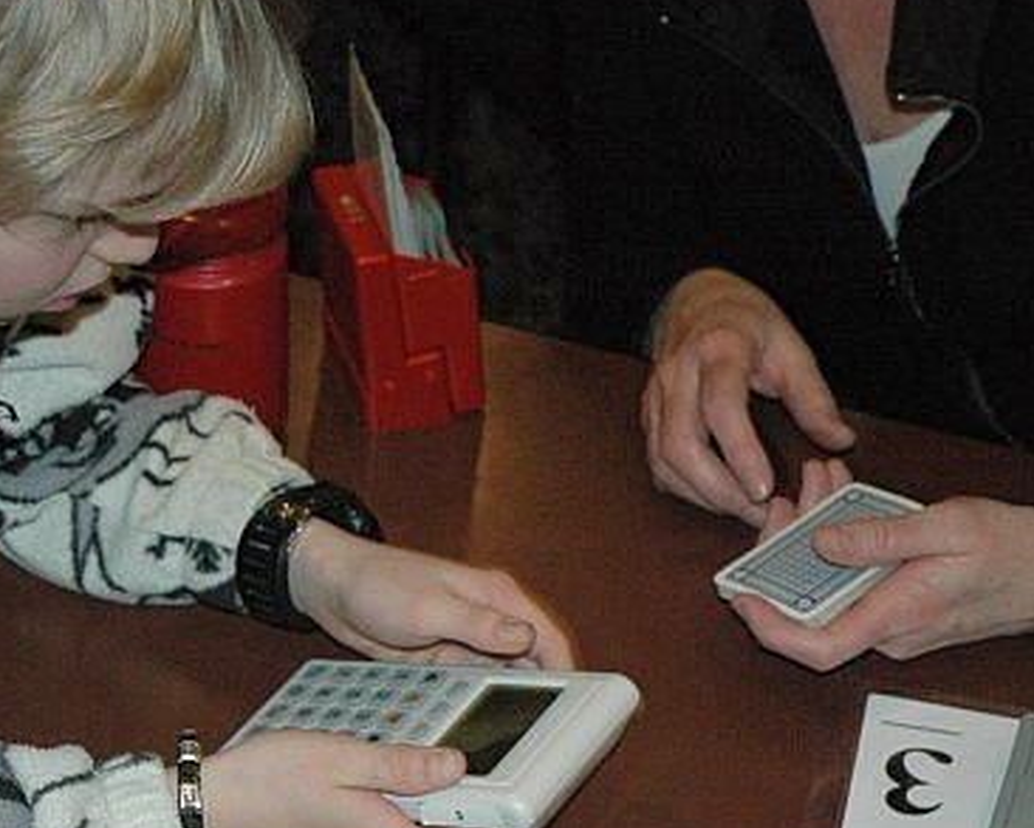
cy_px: 526
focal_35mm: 111
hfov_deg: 17.1
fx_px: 3398
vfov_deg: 13.9
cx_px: 189
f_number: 5
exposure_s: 1/60
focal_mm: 48
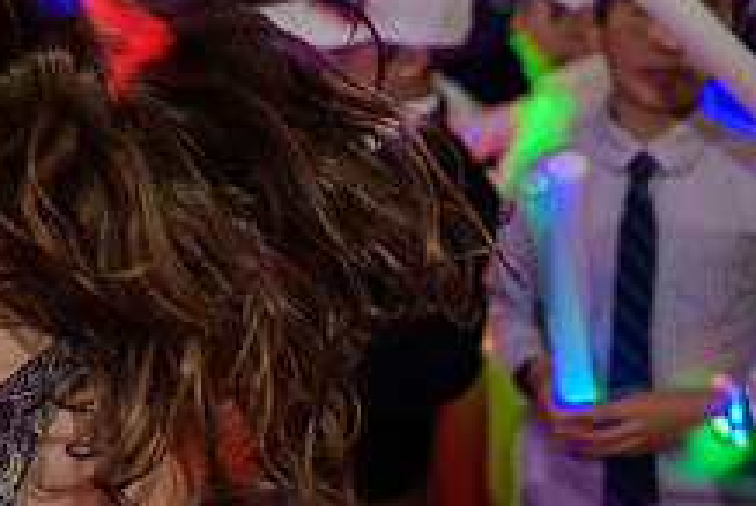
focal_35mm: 85
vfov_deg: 16.1
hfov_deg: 22.6
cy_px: 244
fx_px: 1787
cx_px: -66
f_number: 3.2
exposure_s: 1/15
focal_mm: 32
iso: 400
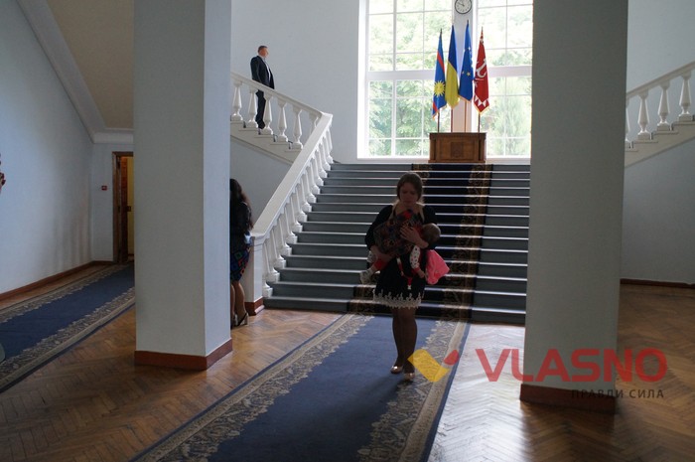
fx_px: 578
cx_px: 348
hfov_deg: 62.0
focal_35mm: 30
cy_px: 231
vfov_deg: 43.5
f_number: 4
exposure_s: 1/160
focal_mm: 20
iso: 1250
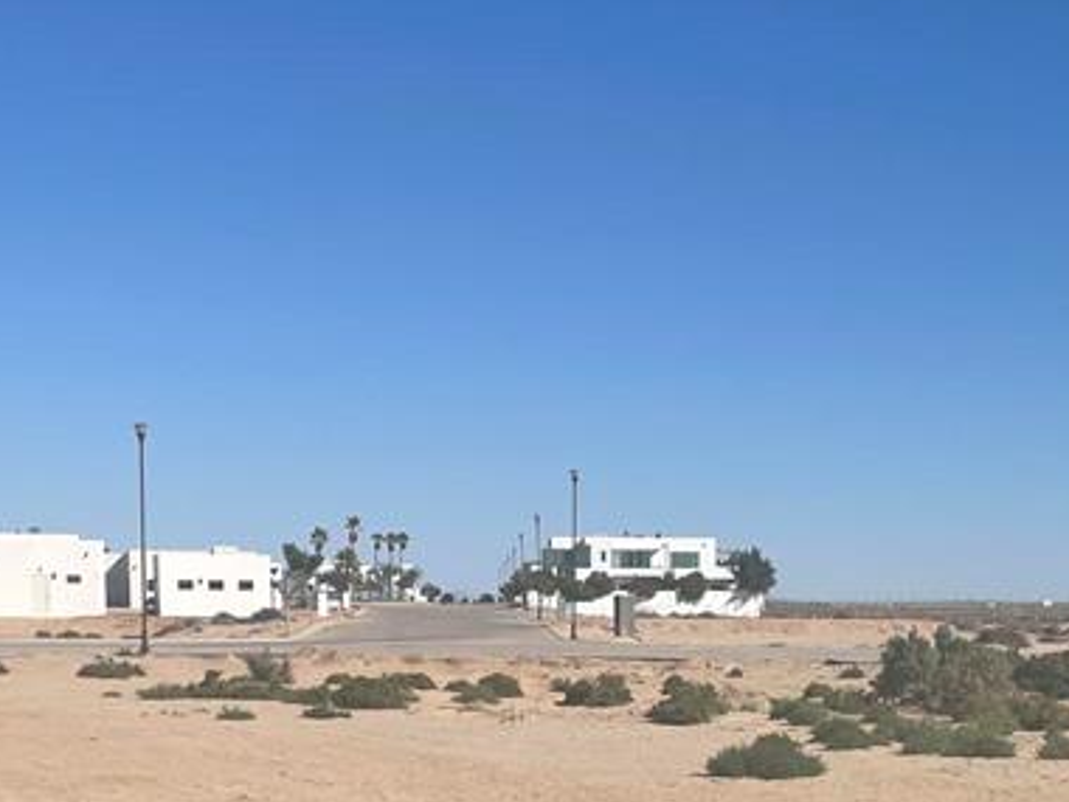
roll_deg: -0.2
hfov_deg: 27.5
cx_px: 743
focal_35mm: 70
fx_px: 2162
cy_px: 827
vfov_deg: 20.3
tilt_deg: -5.1
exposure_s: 1/7299
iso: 32
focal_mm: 4.2
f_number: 1.6
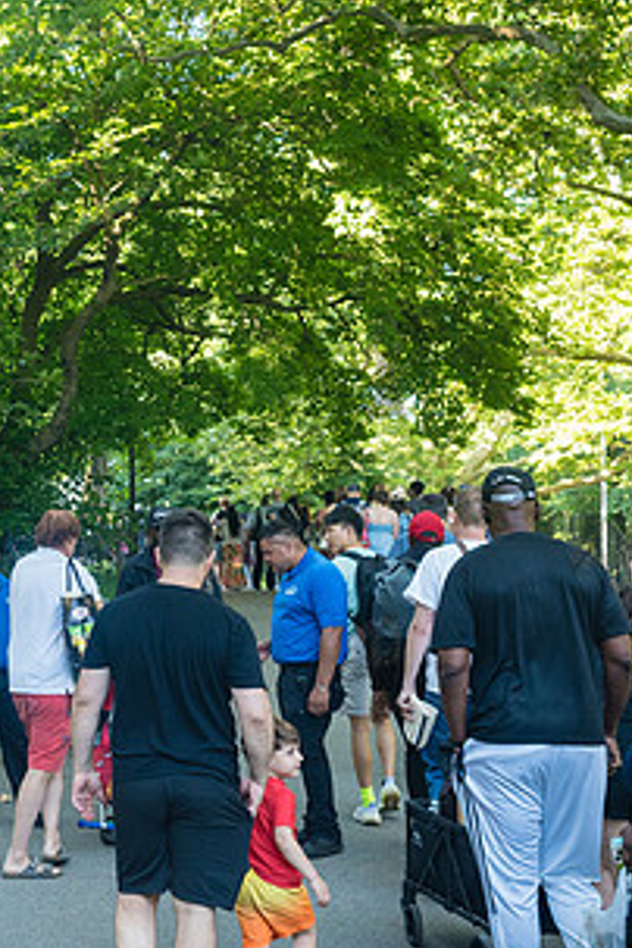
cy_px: 515
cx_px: -19
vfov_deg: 30.1
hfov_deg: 19.6
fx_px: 1764
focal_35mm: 67
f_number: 5.6
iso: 1250
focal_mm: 35
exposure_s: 1/125
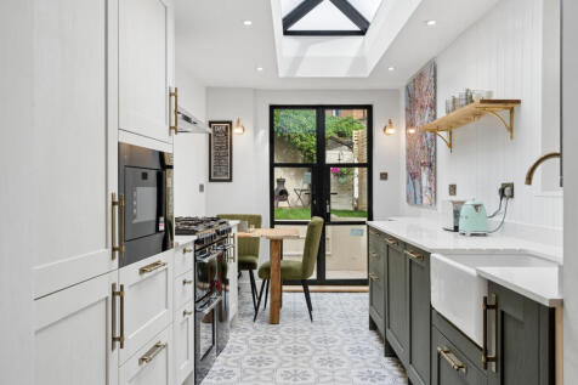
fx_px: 465
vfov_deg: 44.9
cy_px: 192
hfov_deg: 63.7
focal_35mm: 29
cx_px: 289
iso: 400
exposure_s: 1/125
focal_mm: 29
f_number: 7.1
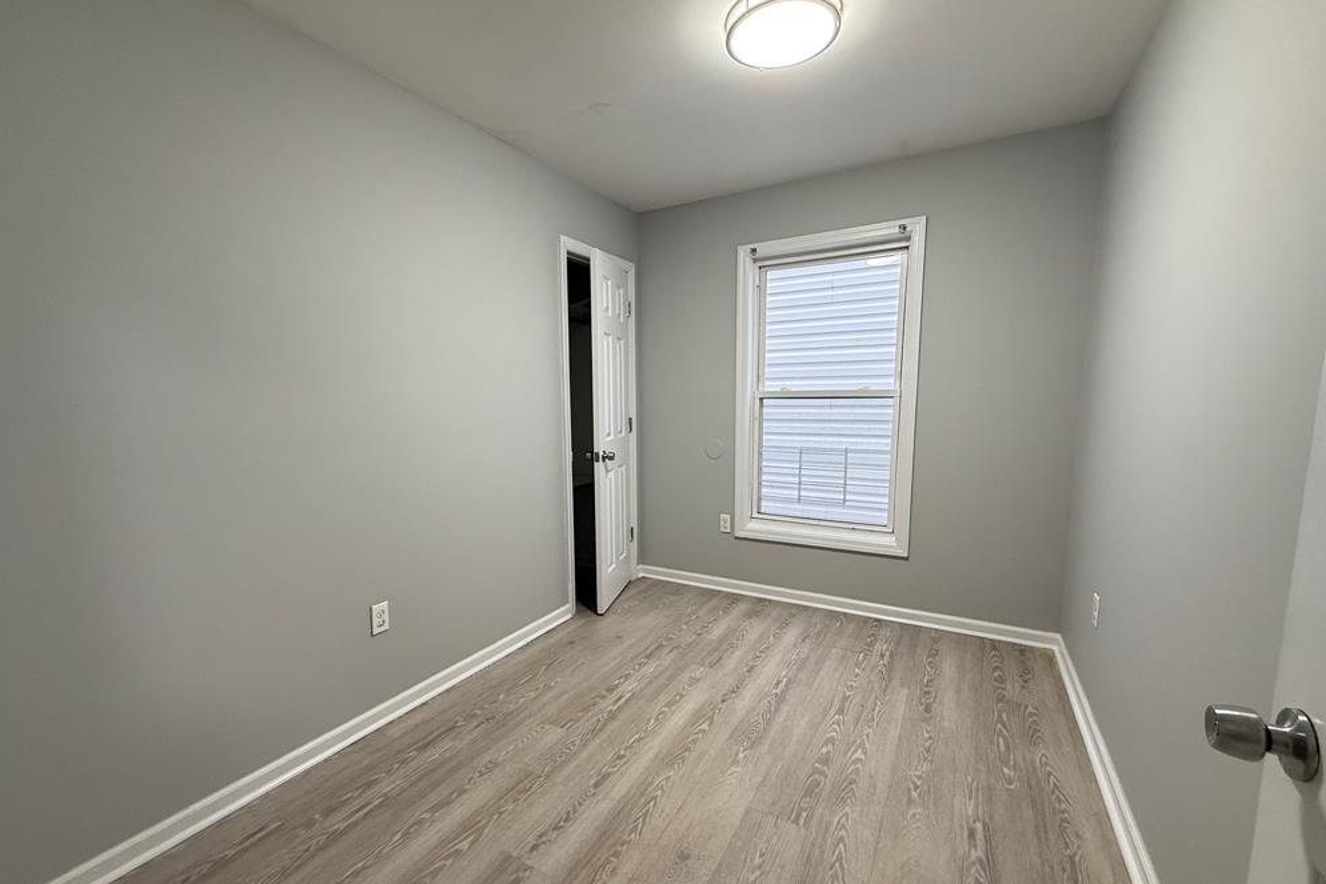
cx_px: 654
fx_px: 553
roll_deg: +0.5
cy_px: 467
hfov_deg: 100.4
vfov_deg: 77.3
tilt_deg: -6.6
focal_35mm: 15
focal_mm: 2.22
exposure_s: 1/60
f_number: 2.2
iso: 200
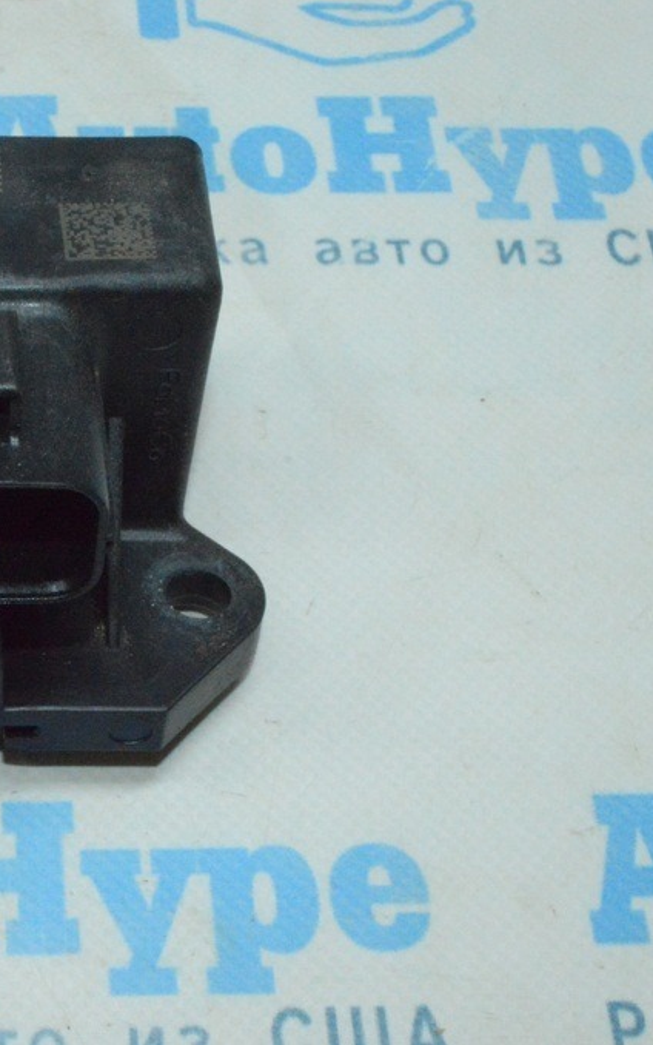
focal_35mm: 60
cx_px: -86
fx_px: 1708
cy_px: 523
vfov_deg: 34.0
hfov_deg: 20.5
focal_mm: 26
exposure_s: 1/60
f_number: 25
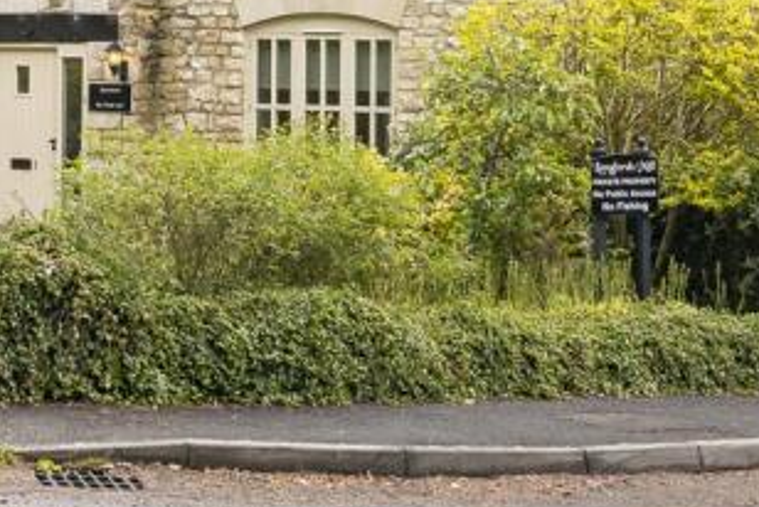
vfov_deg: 12.4
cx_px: 271
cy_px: -269
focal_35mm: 105
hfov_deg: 19.5
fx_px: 2209
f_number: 8
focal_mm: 31.5
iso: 400
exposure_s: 1/200
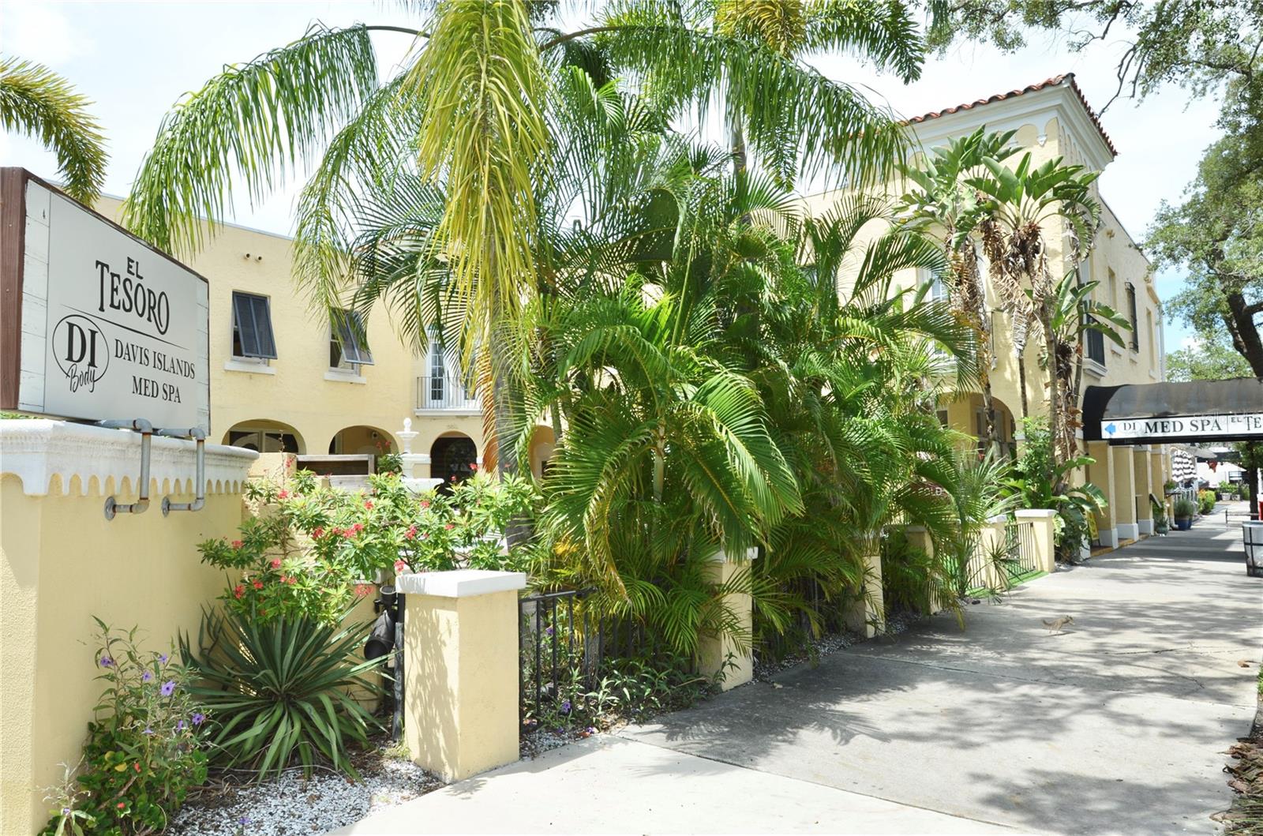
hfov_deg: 73.9
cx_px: 632
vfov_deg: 52.9
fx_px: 840
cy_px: 418
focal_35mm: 24
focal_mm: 16
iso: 160
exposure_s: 1/250
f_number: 8
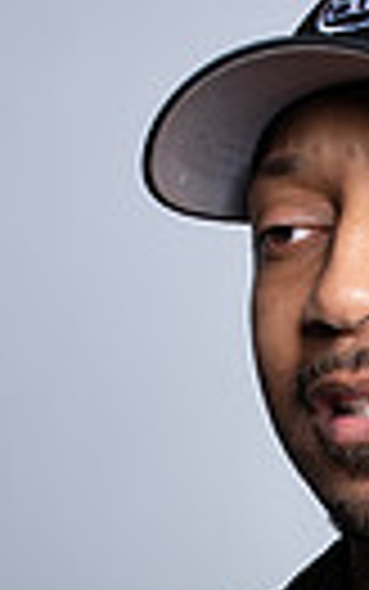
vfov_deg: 16.0
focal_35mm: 123
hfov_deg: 10.5
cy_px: 797
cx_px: 464
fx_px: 1977
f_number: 6.3
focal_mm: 35
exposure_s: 1/200
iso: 250
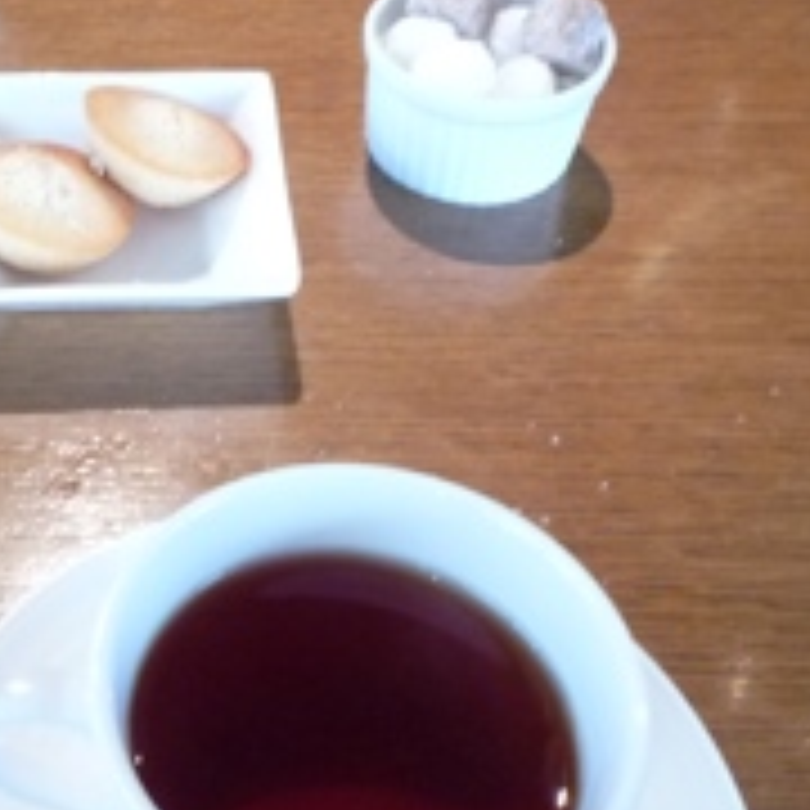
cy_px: 423
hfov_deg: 31.0
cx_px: 56
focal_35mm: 52
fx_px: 1377
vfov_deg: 32.8
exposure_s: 1/15
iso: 400
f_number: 2.8
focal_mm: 4.4
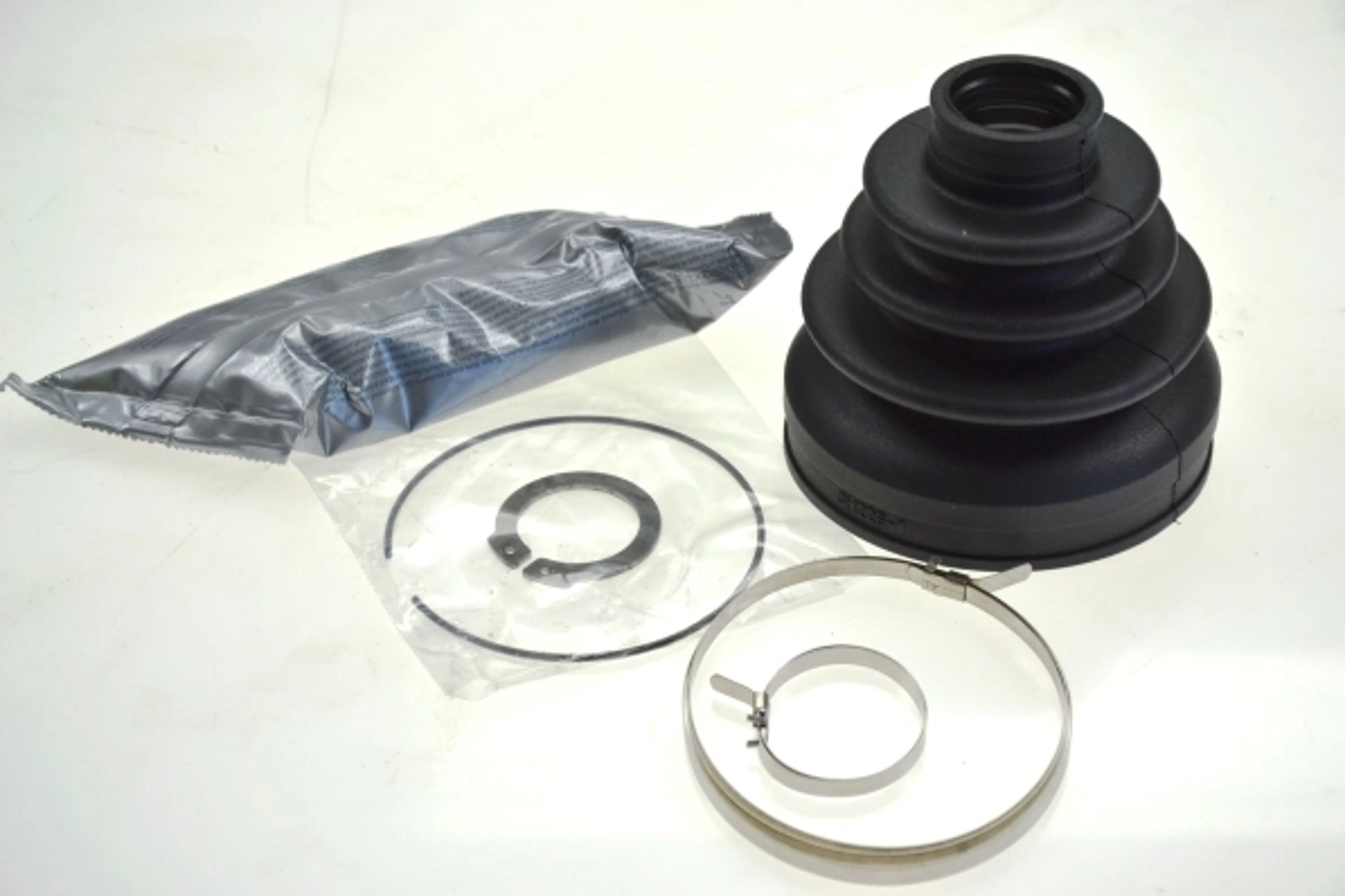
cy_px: 448
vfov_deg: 12.2
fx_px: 4203
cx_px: 672
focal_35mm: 112
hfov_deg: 18.2
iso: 100
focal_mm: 75
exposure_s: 1/125
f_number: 6.3
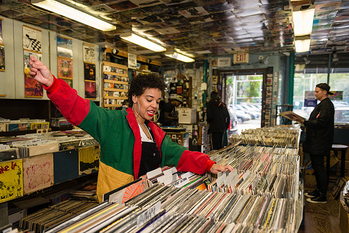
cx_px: 156
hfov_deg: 63.5
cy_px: 130
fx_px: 281
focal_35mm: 29
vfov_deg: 45.0
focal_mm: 26
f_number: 2.8
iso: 640
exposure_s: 1/320
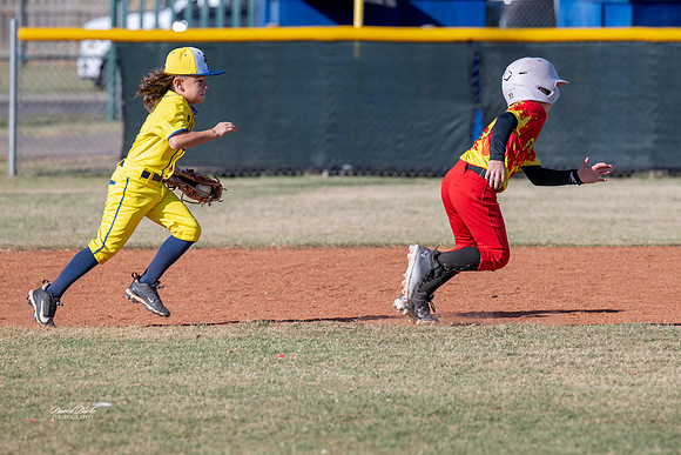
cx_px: 377
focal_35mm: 305
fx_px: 5767
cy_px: 228
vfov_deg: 4.5
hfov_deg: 6.8
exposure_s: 1/1000
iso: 220
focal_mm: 270
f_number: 5.6
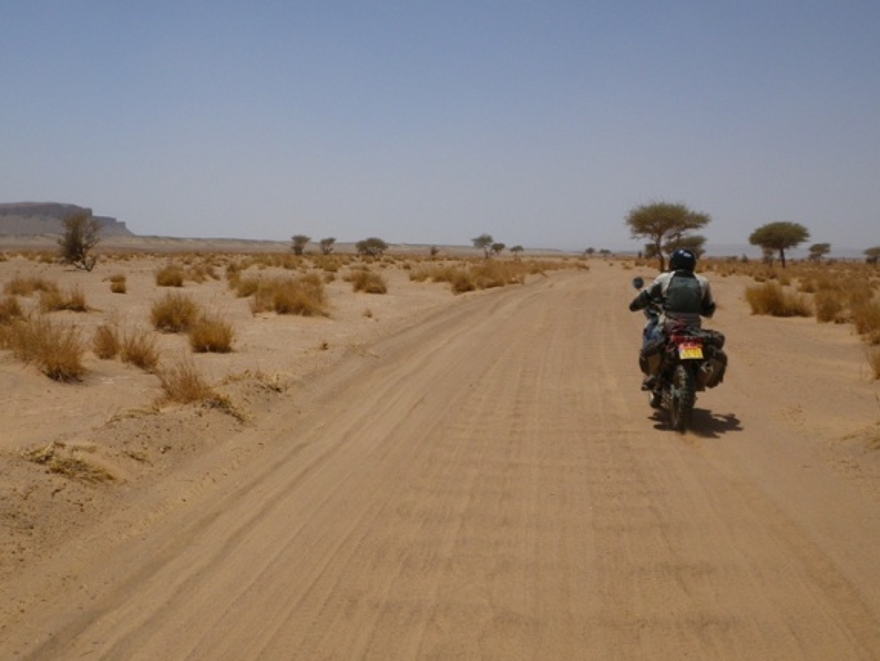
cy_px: 282
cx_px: 400
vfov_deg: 36.8
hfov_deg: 47.8
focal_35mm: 39
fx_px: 992
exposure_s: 1/1000
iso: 64
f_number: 4.2
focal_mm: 5
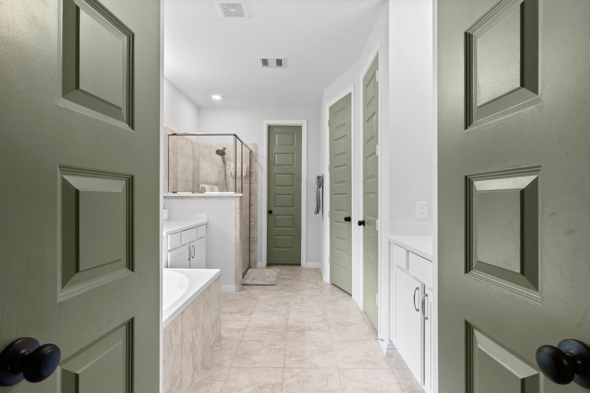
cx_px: 295
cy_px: 196
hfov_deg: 93.3
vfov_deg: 70.4
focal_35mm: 17
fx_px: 279
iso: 640
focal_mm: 17
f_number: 10
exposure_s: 1/10
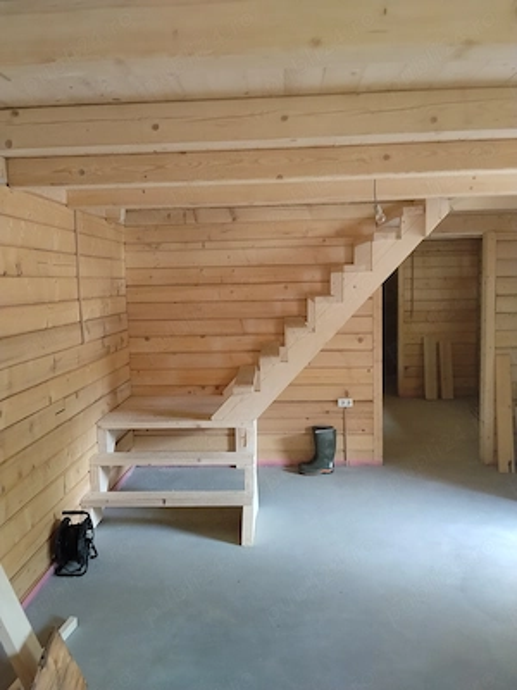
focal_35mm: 29
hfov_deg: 48.2
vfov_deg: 61.7
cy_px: 345
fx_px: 577
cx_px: 258
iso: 200
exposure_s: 1/33.3
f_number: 1.8
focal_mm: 4.22
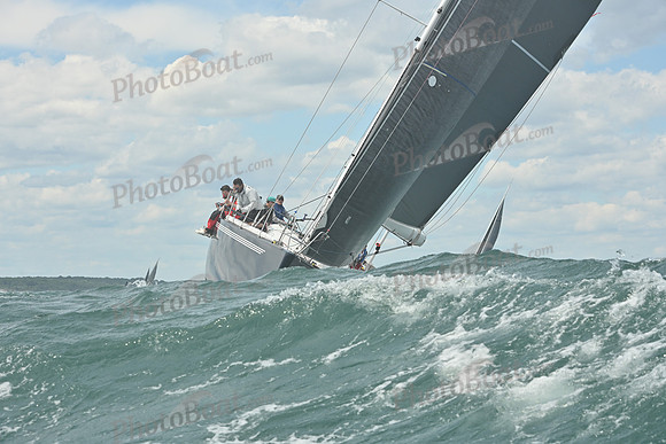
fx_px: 2035
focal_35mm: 110
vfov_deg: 12.5
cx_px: 333
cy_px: 222
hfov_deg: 18.6
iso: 320
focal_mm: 110
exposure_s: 1/1250
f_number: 10
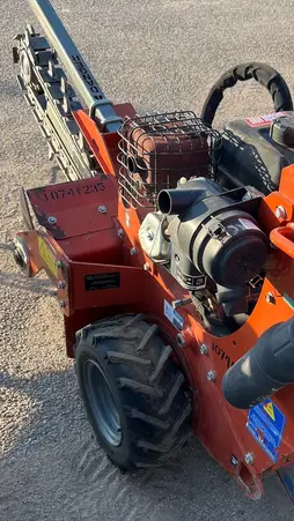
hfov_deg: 25.3
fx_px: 637
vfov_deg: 44.5
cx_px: 256
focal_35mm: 46
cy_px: 285
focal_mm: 5.1
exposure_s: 1/502
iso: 50
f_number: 1.6
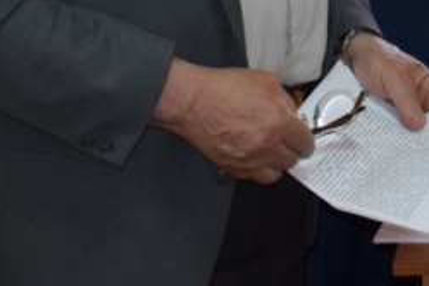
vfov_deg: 8.7
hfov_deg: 12.5
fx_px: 1836
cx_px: 686
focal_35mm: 154
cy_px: -159
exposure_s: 1/100
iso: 800
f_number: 5
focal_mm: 25
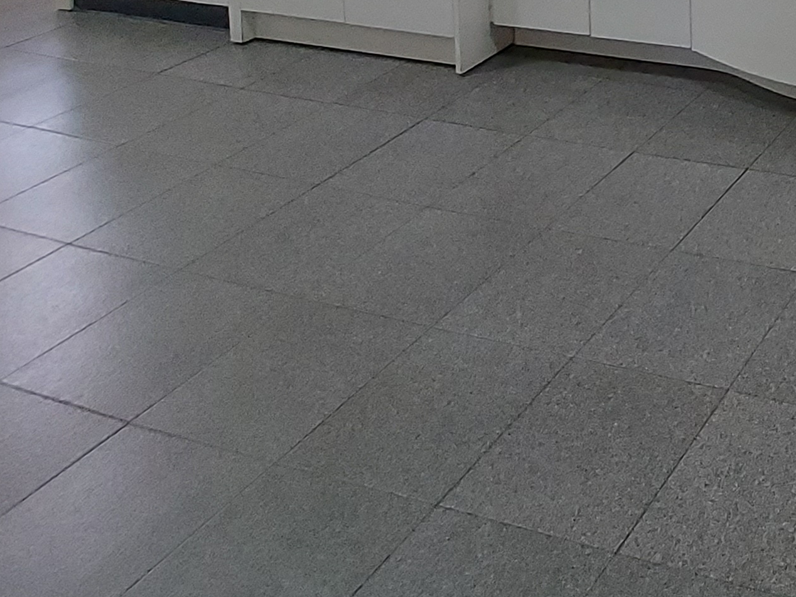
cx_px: 1026
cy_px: -322
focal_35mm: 41
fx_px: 943
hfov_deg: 33.7
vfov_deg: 25.4
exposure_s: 1/30
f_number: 2.2
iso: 400
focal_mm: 1.74
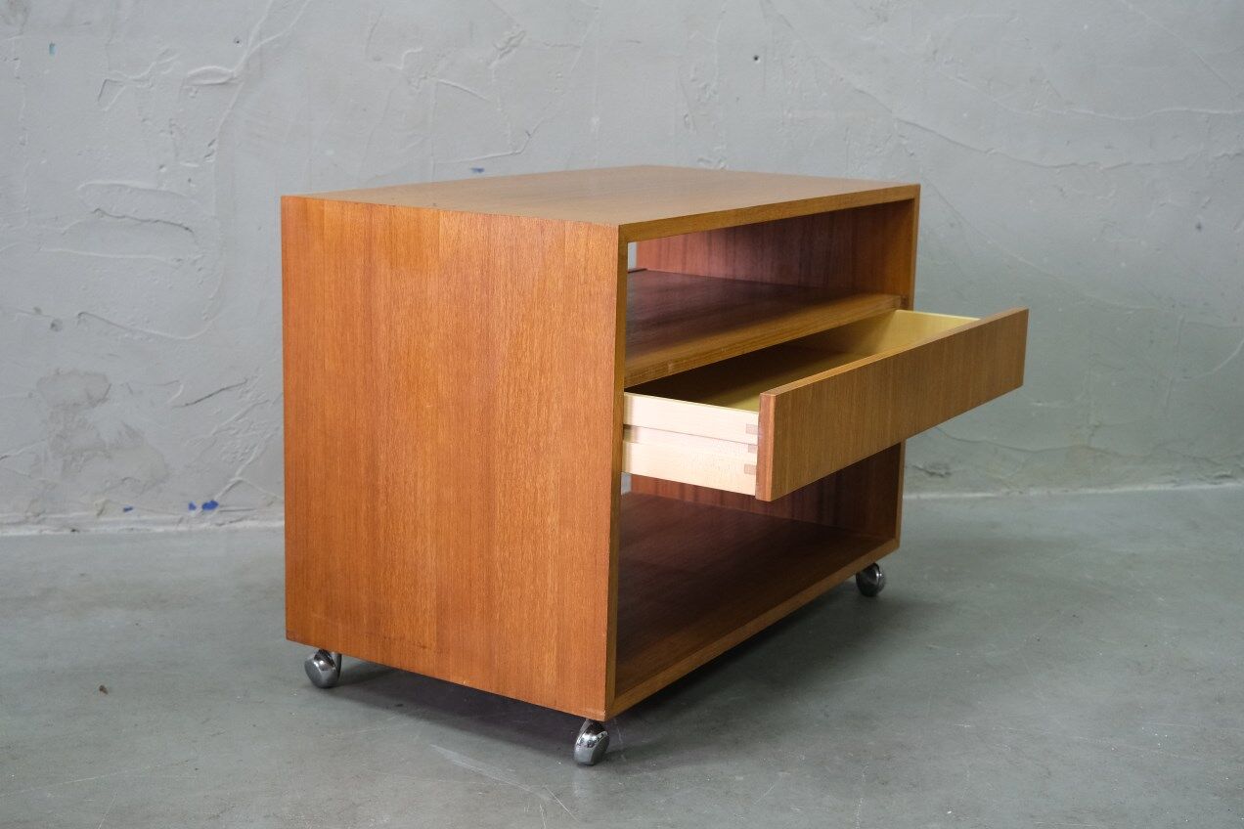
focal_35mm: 46
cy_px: 414
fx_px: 1589
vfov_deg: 29.2
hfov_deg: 42.7
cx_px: 622
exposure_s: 1/45
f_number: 4
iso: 2500
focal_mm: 30.8
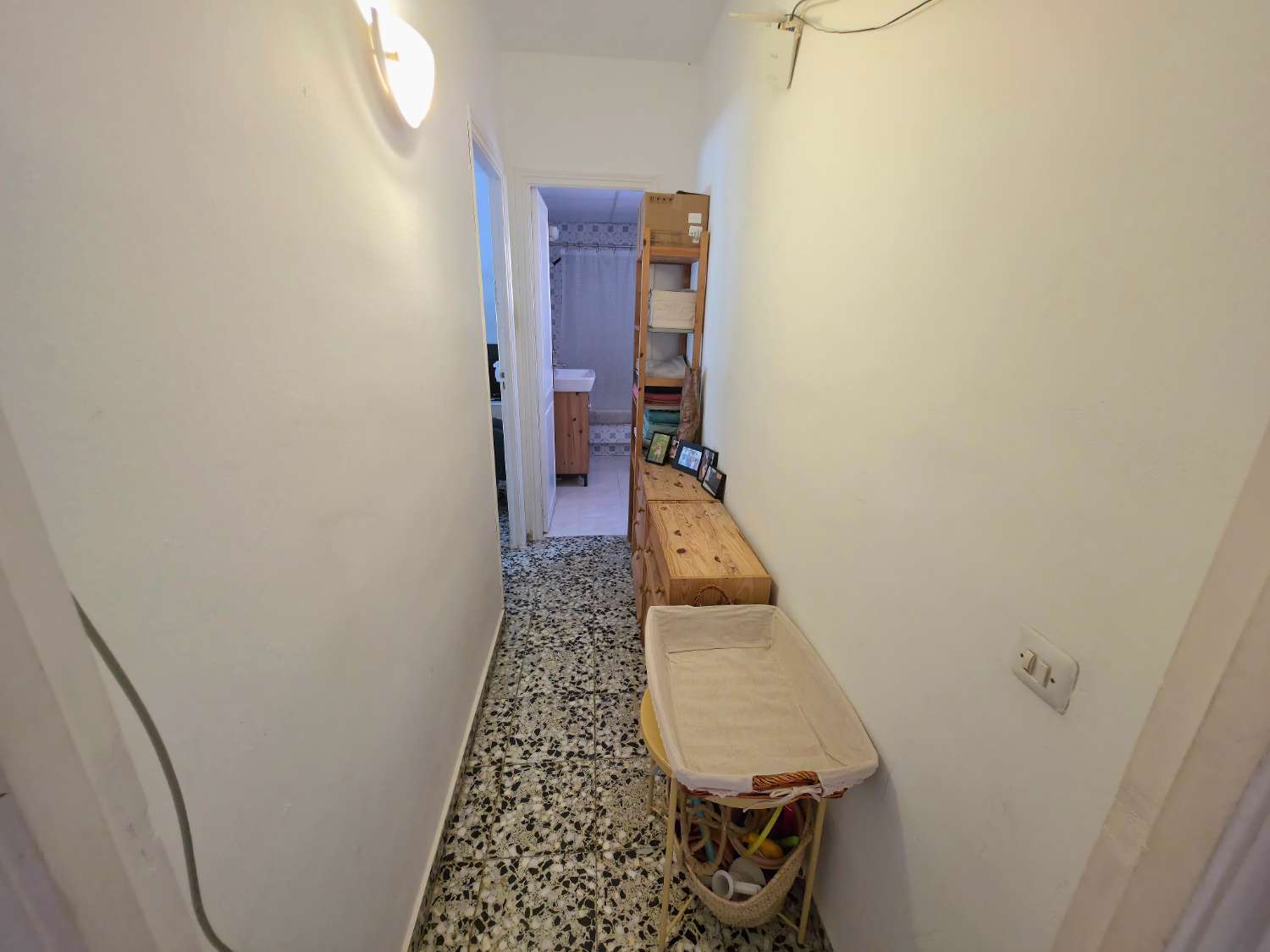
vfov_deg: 89.9
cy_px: 476
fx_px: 477
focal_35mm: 13
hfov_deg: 106.2
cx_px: 635
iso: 160
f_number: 1.9
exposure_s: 1/33.4
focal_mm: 2.2
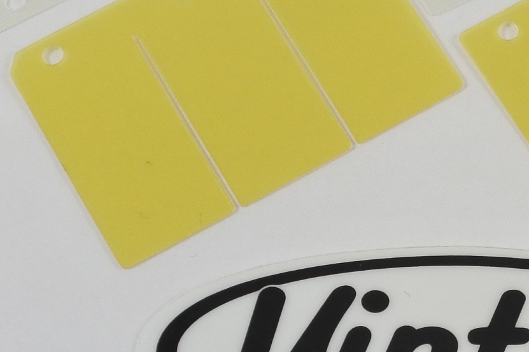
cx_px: 448
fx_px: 1337
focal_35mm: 91
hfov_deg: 22.0
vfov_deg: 15.0
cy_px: 151
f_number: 4
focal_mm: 14.3
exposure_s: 1/200
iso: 400
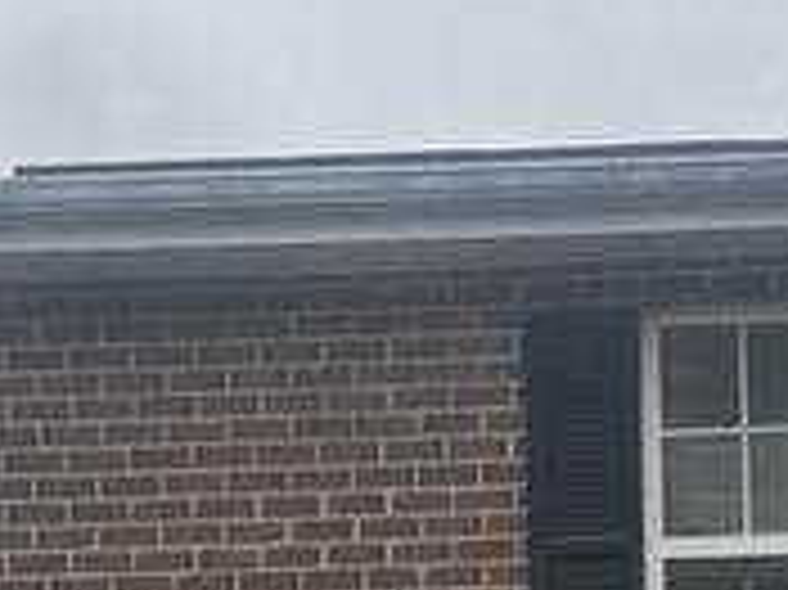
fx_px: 4004
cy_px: 1094
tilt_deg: +4.5
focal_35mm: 176
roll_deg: +0.5
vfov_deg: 8.1
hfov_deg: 11.2
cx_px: 603
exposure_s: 1/925
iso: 80
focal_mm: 6.76
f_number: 1.78
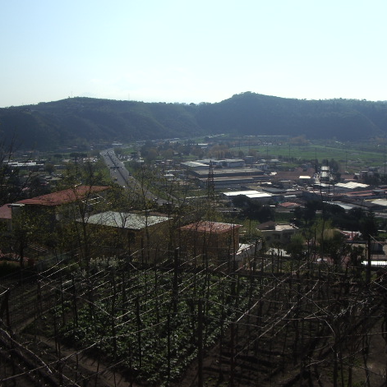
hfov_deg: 40.0
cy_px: 191
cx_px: 209
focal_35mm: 42
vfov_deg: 40.0
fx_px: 531
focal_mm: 5.8
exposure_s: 1/1000
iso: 50
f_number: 4.3
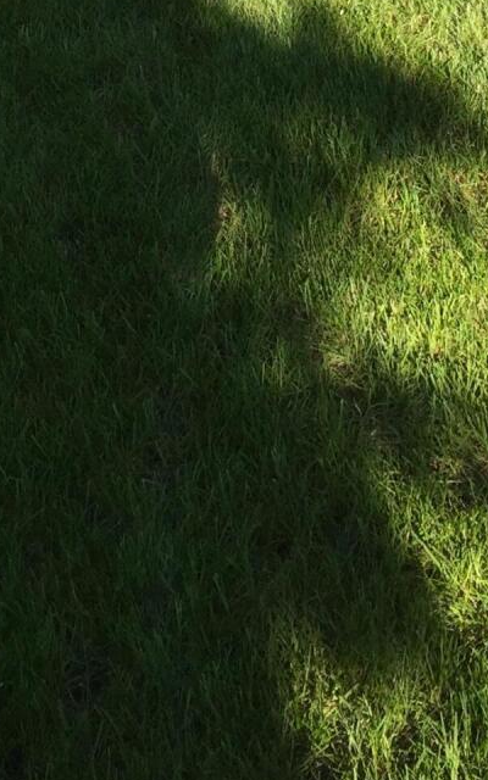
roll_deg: +2.8
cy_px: -334
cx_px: 218
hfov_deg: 13.6
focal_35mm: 96
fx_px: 2043
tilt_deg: -13.6
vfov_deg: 19.3
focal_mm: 4.15
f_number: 2.2
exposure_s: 1/1099
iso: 32
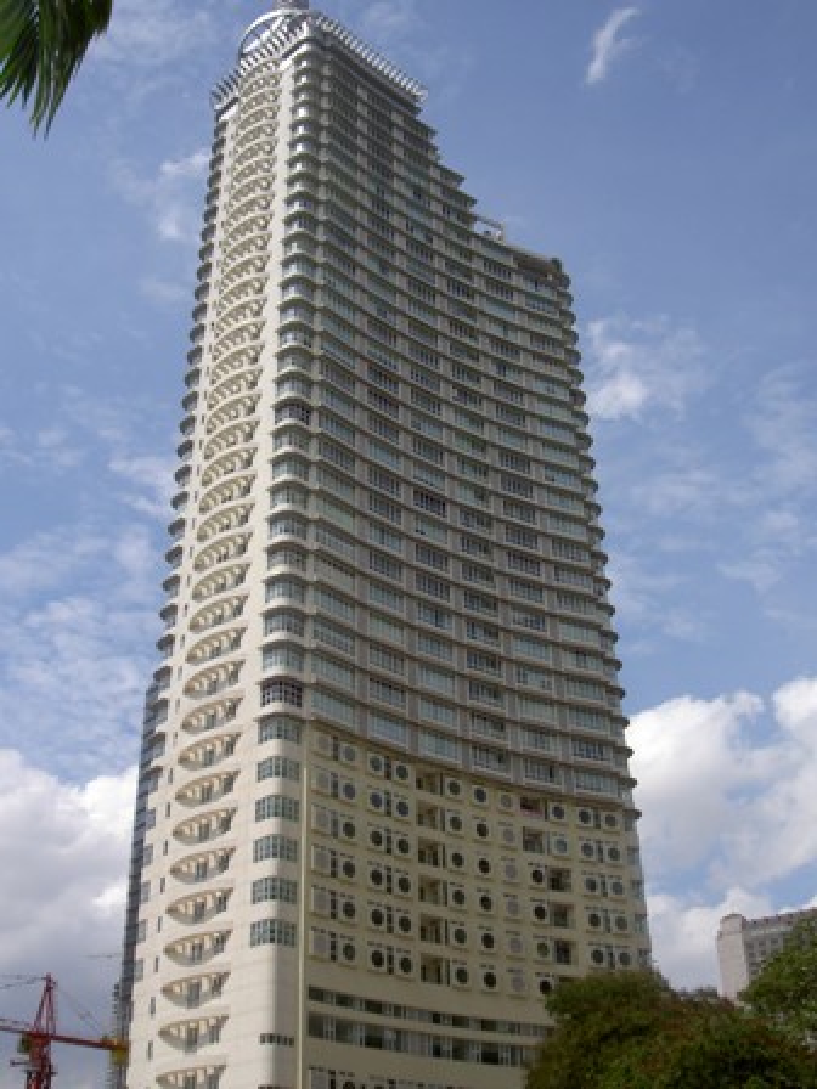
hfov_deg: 36.8
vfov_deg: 47.9
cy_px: 544
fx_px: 1227
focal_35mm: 39
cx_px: 408
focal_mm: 8
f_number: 4.7
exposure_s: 1/640
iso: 50
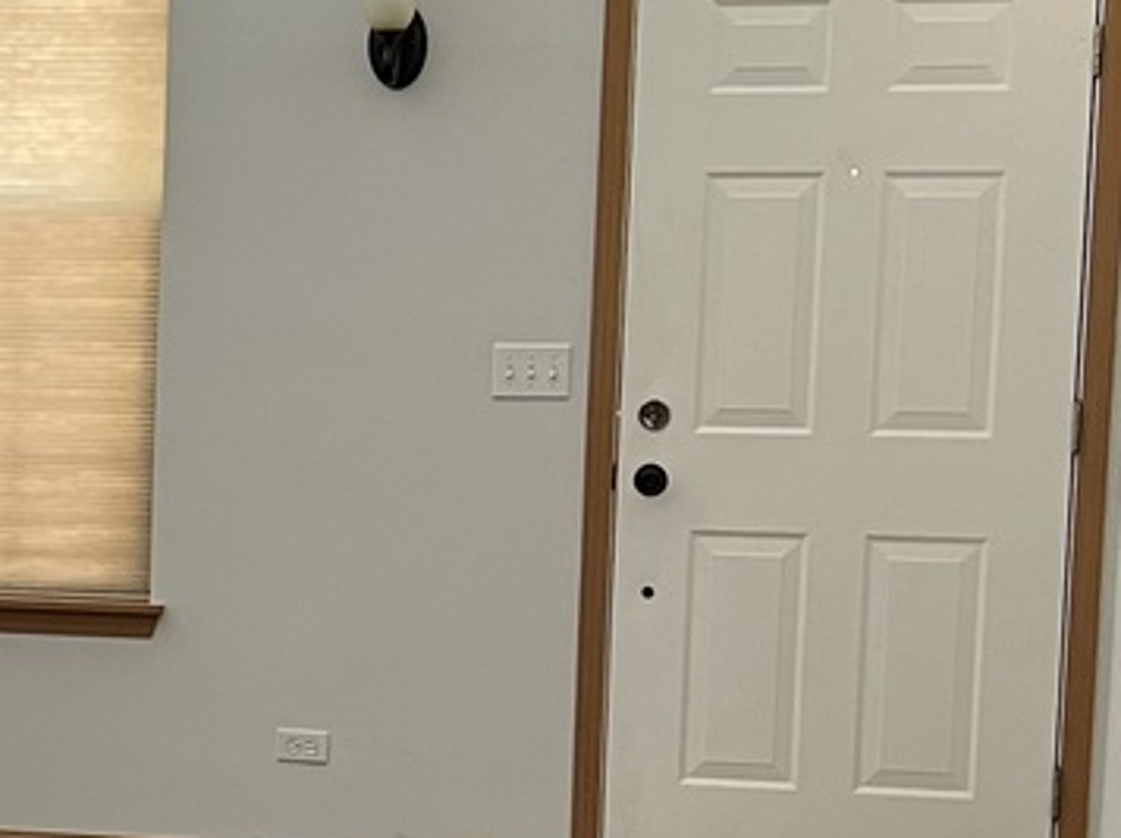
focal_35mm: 105
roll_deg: -0.9
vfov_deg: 14.0
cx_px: -100
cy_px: 712
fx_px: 3397
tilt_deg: -6.4
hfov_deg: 18.1
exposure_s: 1/84
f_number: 1.5
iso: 125
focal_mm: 5.7
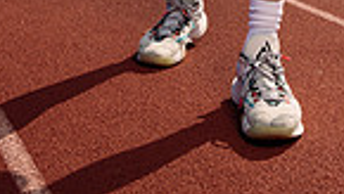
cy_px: -329
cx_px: 249
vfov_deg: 10.6
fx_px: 831
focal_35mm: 91
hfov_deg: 23.2
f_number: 10
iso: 125
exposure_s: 1/250
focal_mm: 28
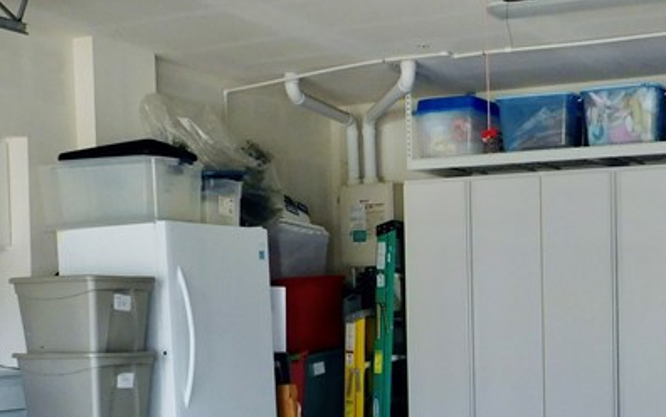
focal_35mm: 63
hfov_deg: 30.9
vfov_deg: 20.3
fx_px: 1144
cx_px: 609
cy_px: 360
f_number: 3
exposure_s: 1/250
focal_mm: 4
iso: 125
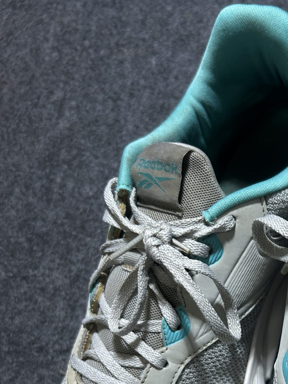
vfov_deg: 36.0
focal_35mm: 50
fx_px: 555
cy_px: 342
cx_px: 272
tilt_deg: -36.9
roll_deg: +17.2
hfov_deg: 27.8
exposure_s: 1/100
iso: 80
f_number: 1.5
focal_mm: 5.7
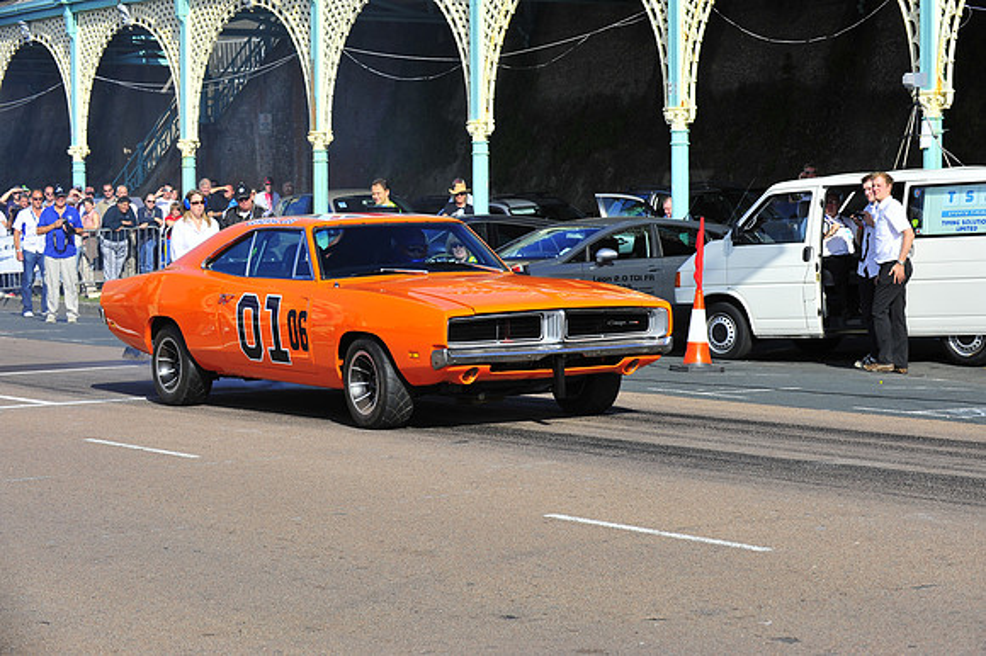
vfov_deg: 13.9
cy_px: 328
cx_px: 493
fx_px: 2682
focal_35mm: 98
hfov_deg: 20.8
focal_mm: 98
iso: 400
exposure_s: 1/640
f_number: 10
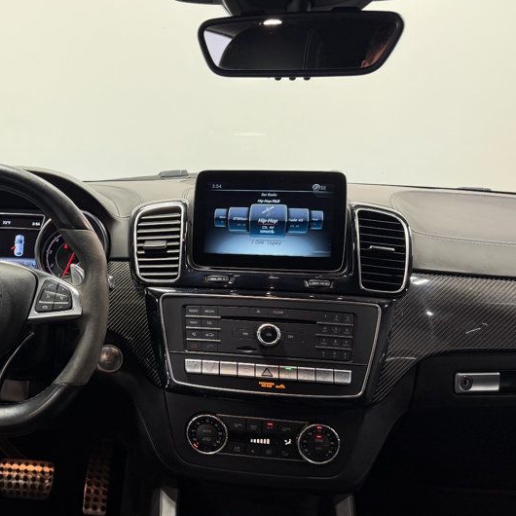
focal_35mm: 41
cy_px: 292
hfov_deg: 37.7
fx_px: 691
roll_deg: +0.8
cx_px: 36
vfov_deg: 40.8
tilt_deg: -15.6
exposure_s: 1/120
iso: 125
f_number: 1.78
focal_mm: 6.76
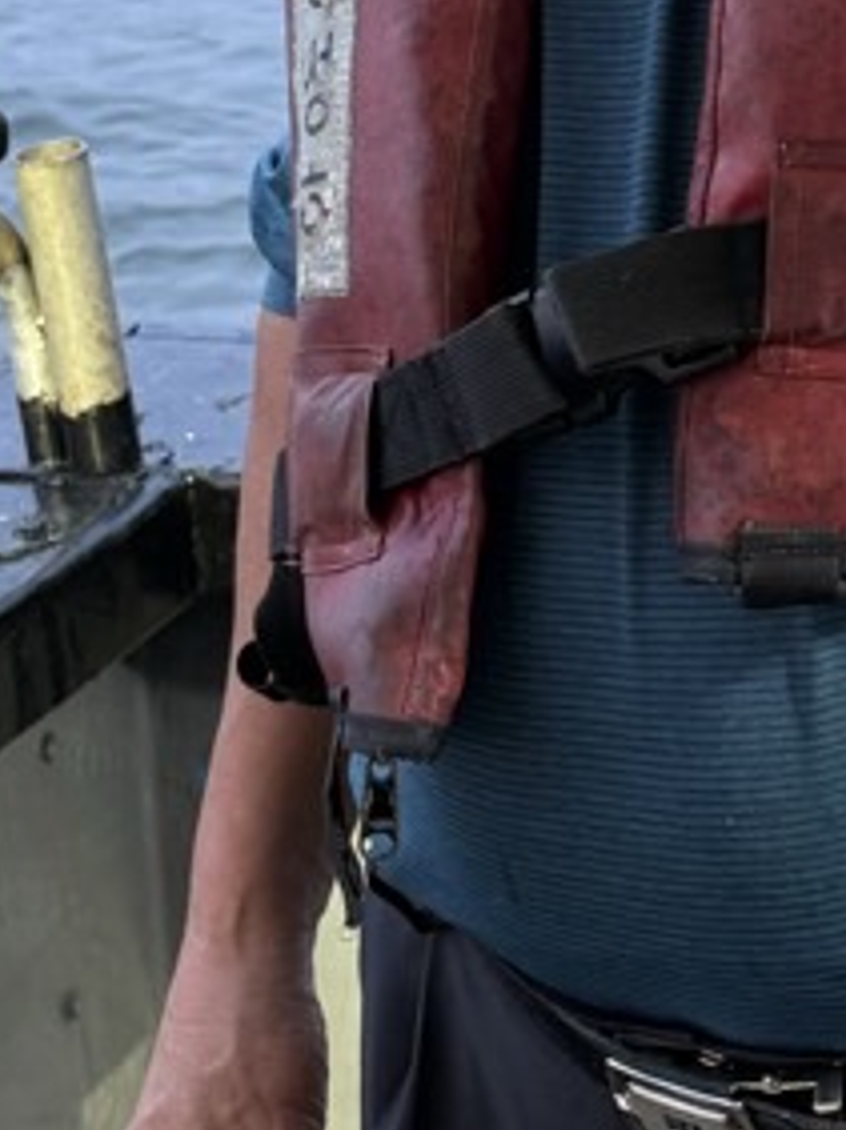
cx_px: 722
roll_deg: +1.4
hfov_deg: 13.5
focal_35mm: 109
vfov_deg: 17.7
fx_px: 3557
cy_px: 40
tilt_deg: -11.1
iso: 160
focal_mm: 6.76
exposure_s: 1/60
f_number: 1.78
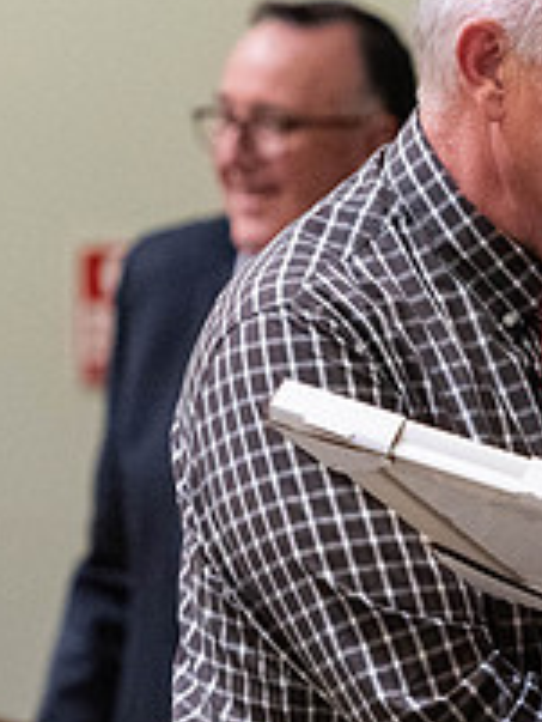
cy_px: 290
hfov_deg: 3.2
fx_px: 9656
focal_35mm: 463
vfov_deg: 4.3
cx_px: 670
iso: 5000
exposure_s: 1/250
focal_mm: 135
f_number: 2.8
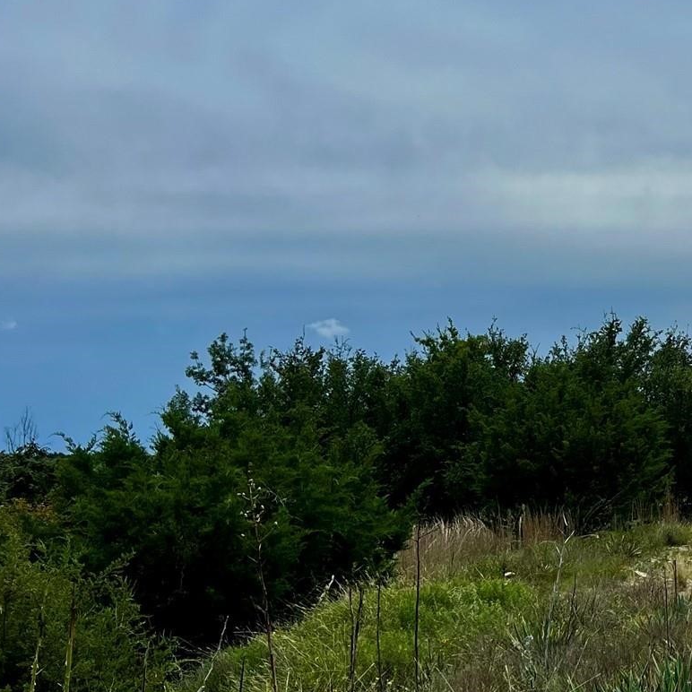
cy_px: 363
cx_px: 850
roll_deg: +0.9
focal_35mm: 61
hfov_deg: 25.1
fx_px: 1380
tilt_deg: +6.1
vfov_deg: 28.2
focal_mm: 5.7
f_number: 1.5
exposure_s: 1/10309
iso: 50
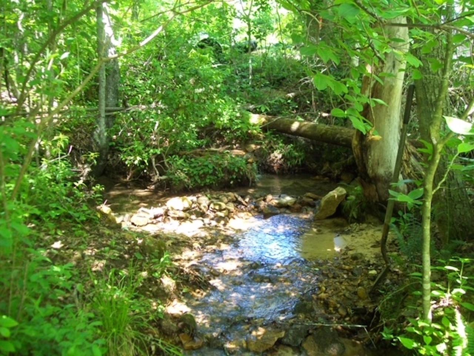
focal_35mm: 34
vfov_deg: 41.8
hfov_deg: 54.0
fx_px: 466
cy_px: 178
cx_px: 237
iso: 160
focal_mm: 6.1
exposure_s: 1/60
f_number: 2.7
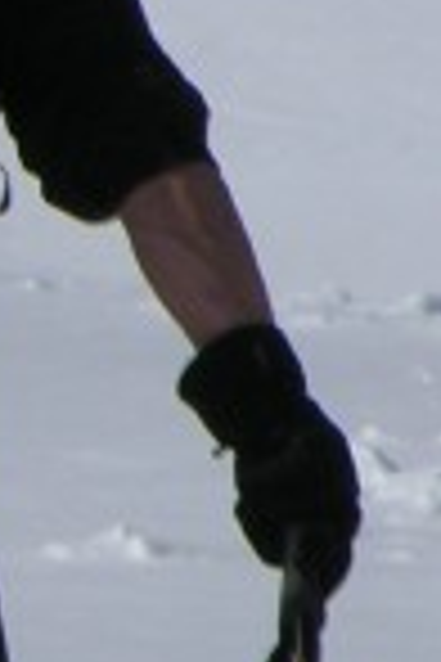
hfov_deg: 0.7
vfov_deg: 1.0
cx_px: -477
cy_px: 293
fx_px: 37353
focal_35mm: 2033
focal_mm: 71.2
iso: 50
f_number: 7.4
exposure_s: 1/496
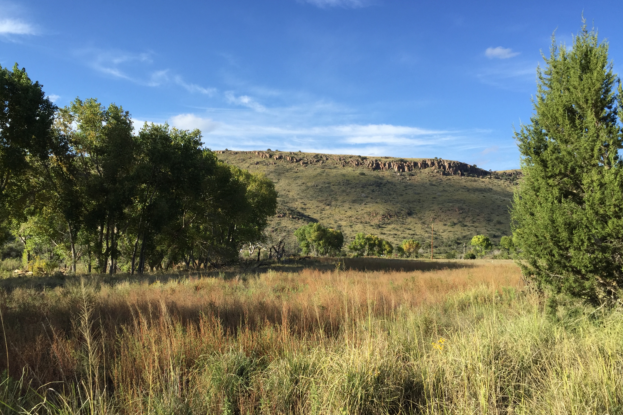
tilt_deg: +4.8
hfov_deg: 60.3
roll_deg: -1.2
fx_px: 536
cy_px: 203
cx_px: 306
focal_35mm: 31
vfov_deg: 42.3
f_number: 2.2
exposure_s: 1/989
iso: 32
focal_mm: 4.15
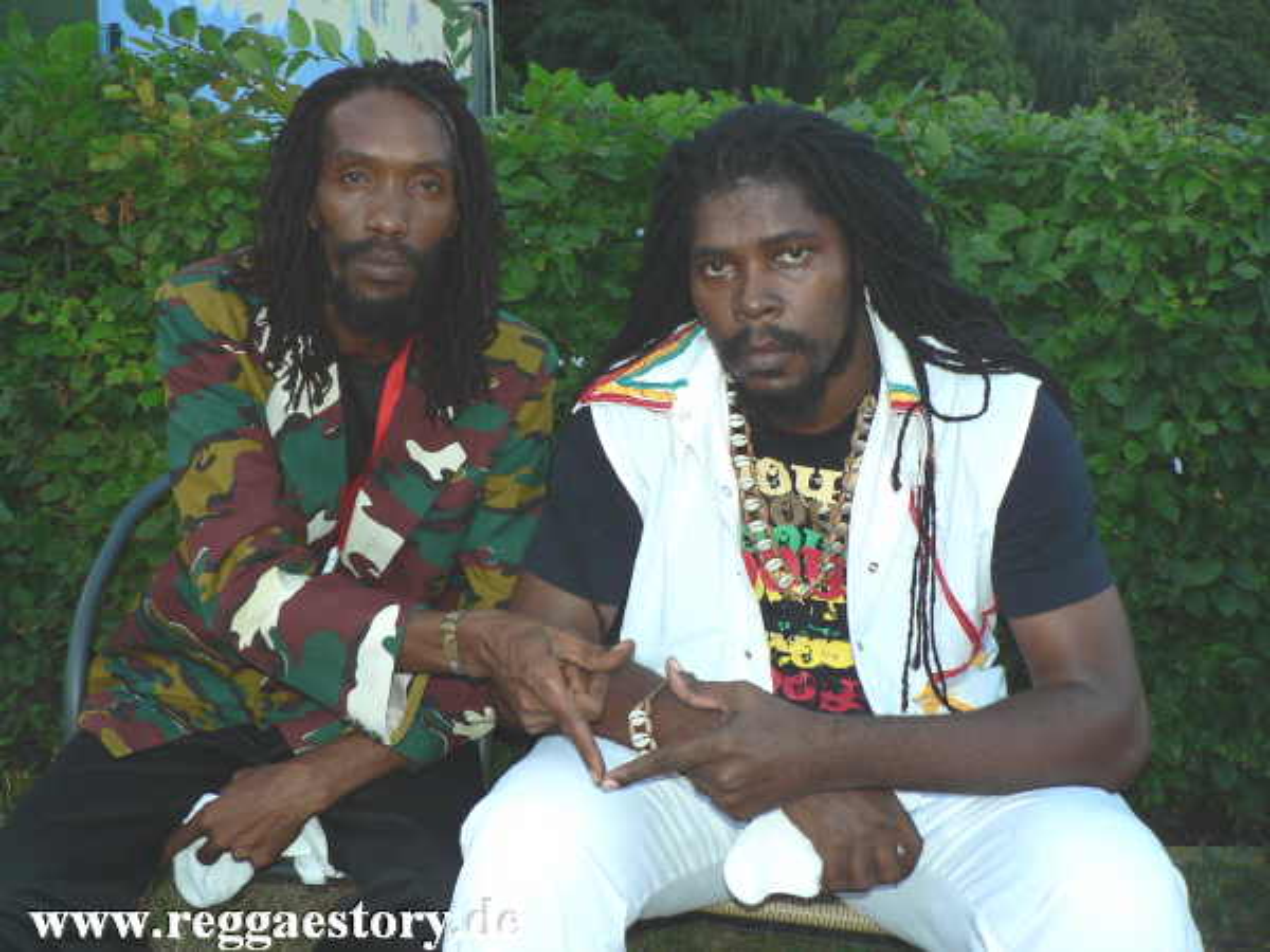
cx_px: 635
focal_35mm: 35
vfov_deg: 40.7
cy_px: 476
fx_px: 1284
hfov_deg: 52.6
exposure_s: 1/60
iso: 100
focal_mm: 6
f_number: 2.8
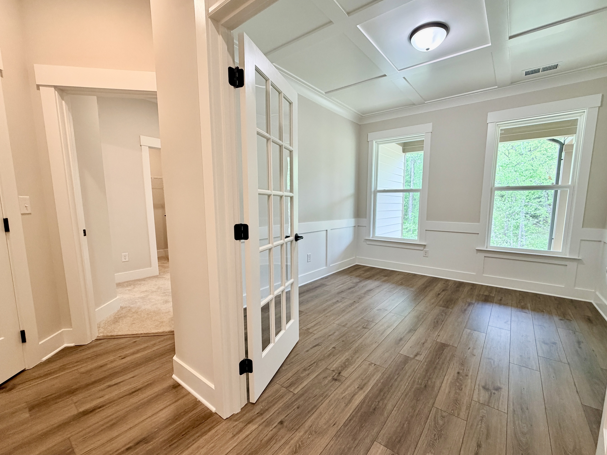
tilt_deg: -7.6
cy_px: 236
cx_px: 323
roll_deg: -0.7
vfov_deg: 81.7
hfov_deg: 98.0
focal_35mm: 15
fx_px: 263
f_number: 2.2
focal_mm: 2.22
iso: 250
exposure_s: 1/120
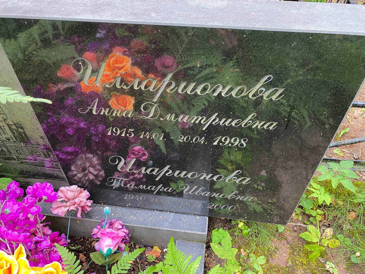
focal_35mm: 26
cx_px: 182
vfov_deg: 53.1
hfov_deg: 67.3
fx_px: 274
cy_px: 137
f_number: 1.8
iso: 200
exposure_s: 1/60
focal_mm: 4.25
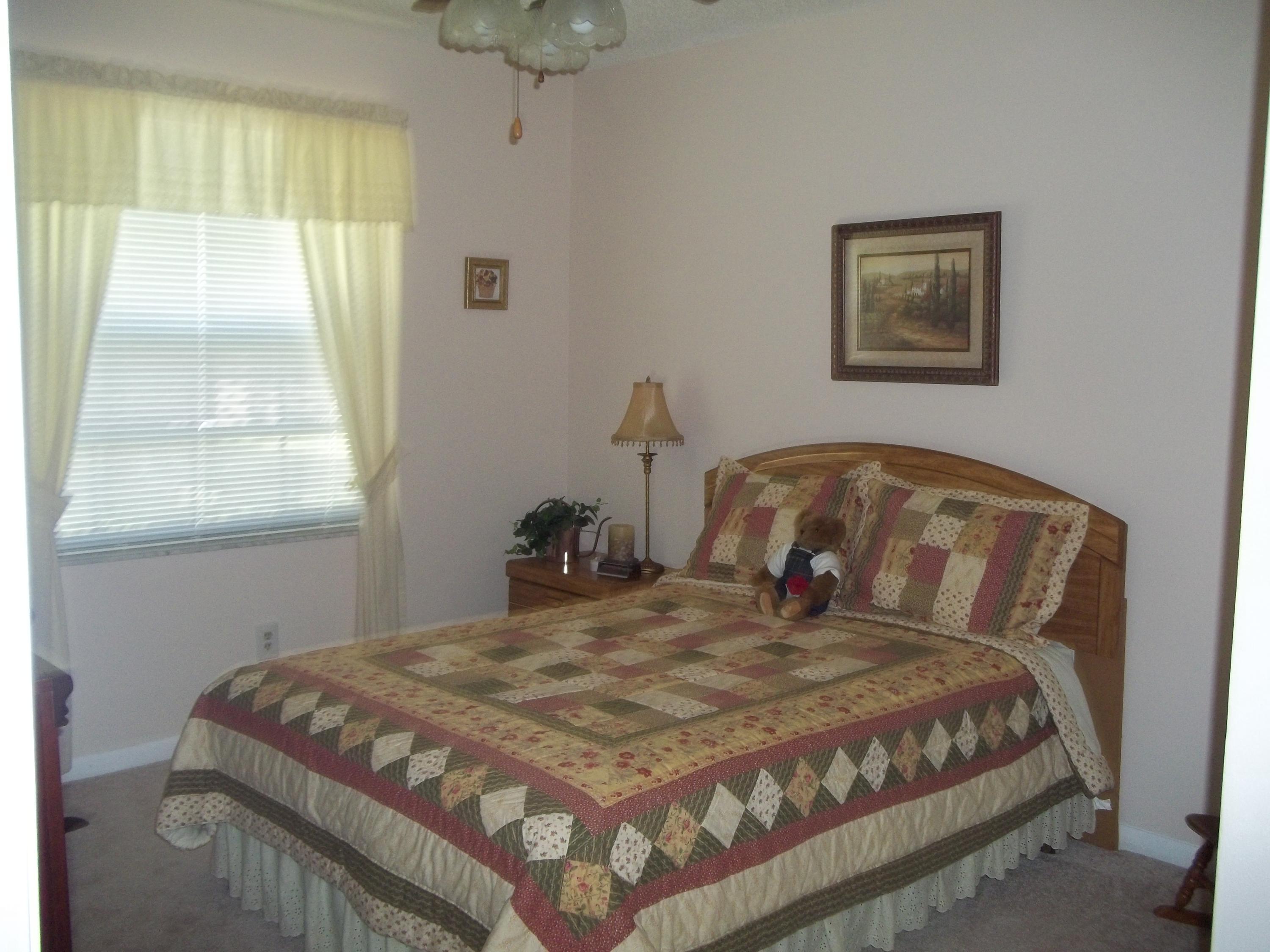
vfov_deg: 44.2
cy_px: 476
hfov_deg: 56.8
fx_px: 1174
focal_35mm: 32
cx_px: 635
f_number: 2.9
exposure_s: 1/30
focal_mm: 5.7
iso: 160
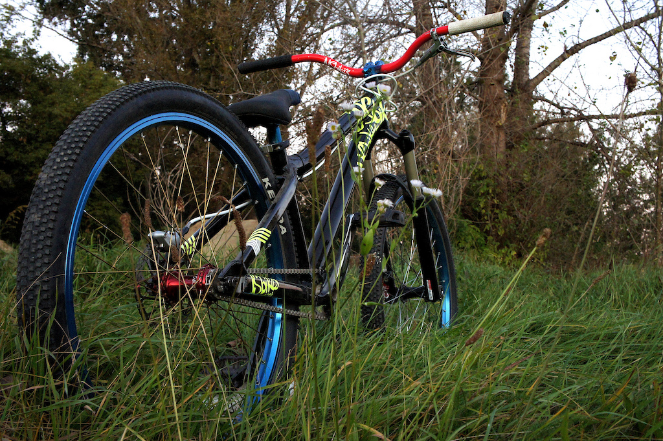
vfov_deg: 33.0
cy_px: 220
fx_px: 745
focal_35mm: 40
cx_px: 332
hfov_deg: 48.0
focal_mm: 27
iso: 1600
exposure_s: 1/50
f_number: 9
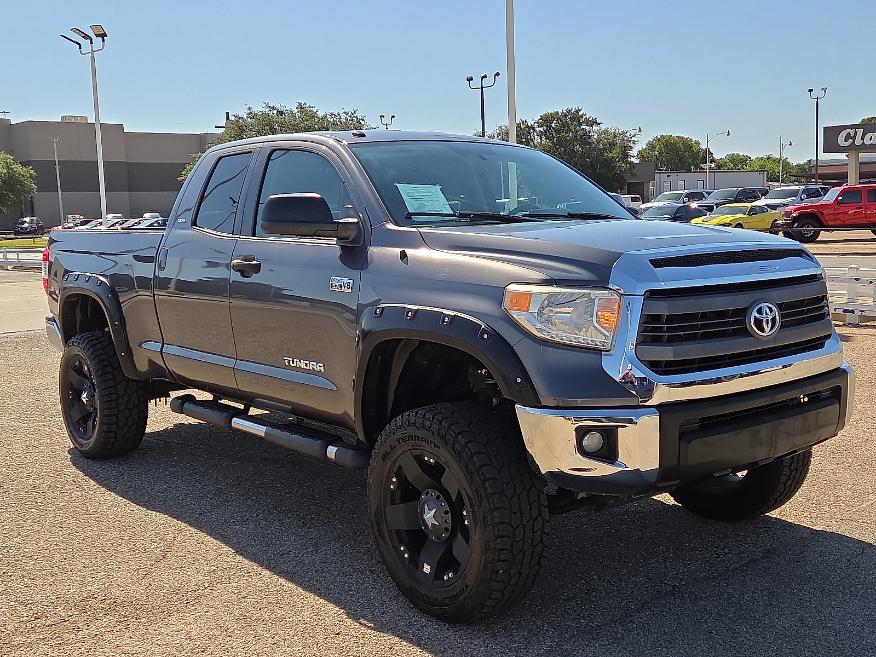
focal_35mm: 39
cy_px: 328
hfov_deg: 47.9
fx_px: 987
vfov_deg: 36.8
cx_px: 438
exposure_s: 1/1667
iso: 25
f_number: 1.8
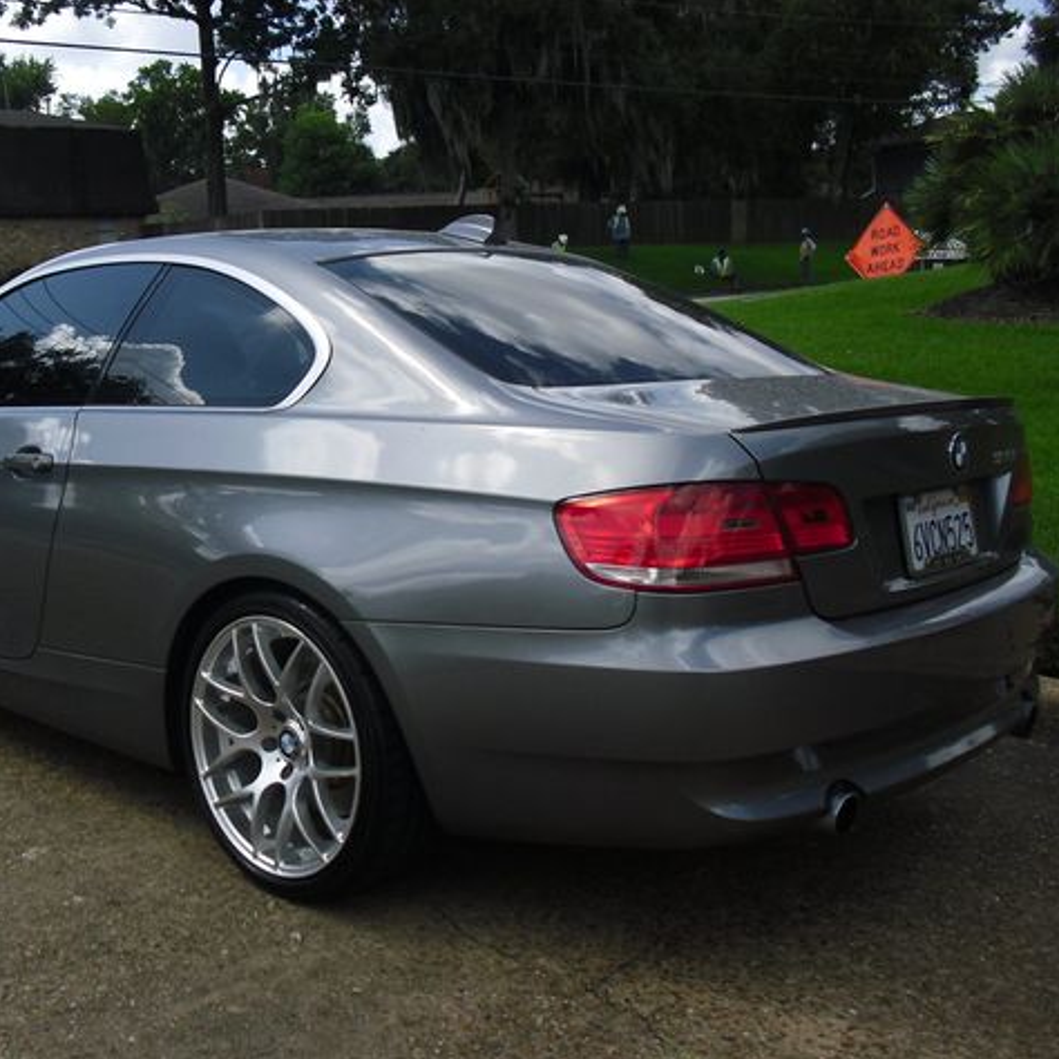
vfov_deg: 39.2
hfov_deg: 38.9
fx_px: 1488
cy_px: 532
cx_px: 389
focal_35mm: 43
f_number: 7.8
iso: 100
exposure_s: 1/160
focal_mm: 6.3
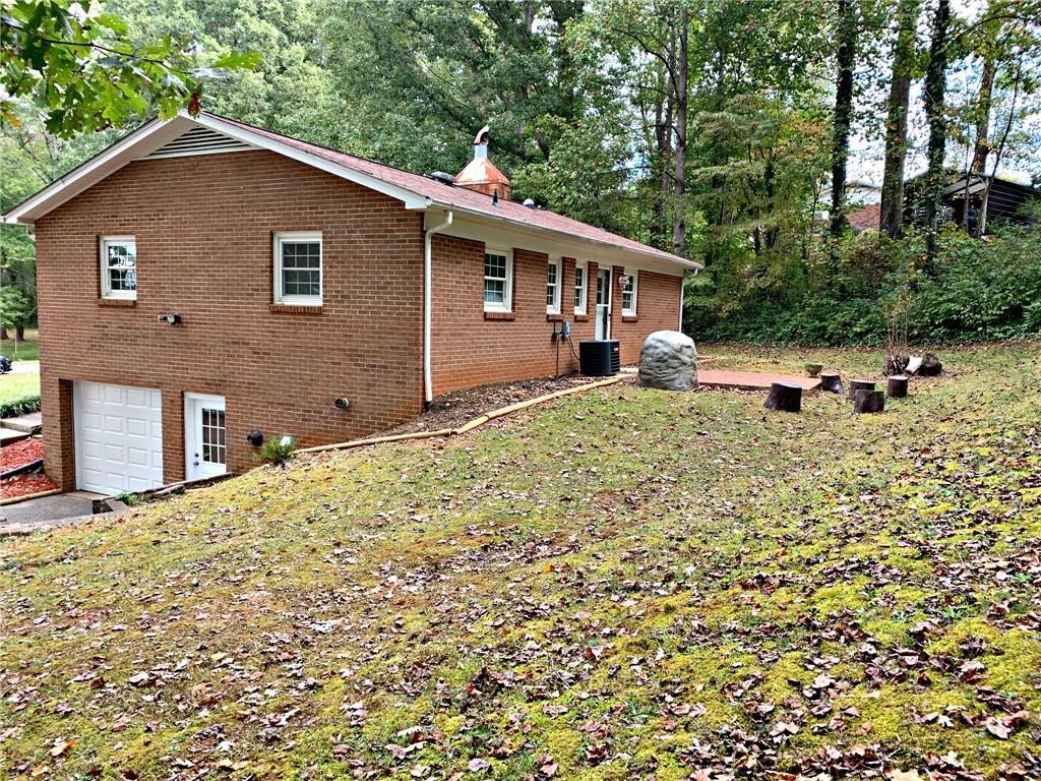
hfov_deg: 67.3
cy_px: 390
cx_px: 520
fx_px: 782
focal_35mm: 26
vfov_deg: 53.1
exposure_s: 1/121
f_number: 1.8
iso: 25
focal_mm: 4.25
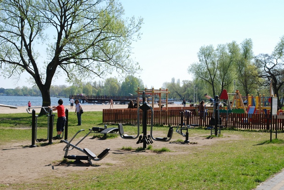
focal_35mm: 60
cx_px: 142
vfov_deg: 22.7
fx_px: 474
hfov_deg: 33.4
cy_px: 95
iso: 250
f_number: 9
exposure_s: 1/400
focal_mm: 40
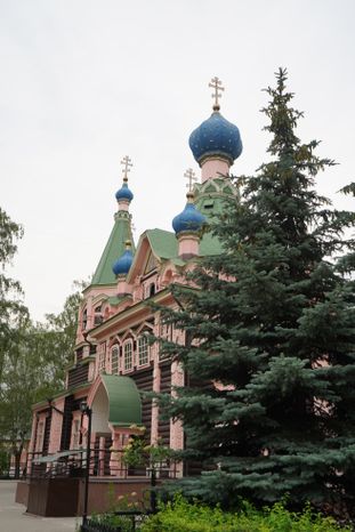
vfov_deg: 54.4
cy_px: 266
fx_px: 517
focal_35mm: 35
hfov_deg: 37.9
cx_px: 178
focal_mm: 35
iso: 100
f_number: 4.5
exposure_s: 1/100
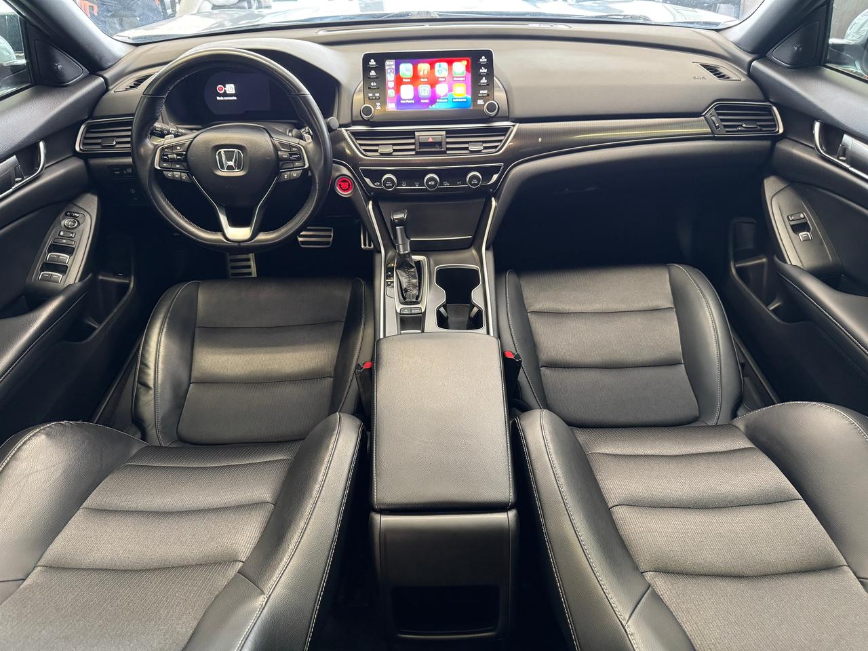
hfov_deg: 71.6
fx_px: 602
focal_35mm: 24
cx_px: 434
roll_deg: +0.9
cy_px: 326
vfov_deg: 56.8
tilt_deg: -37.3
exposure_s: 1/40
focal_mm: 6.76
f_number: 1.78
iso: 640
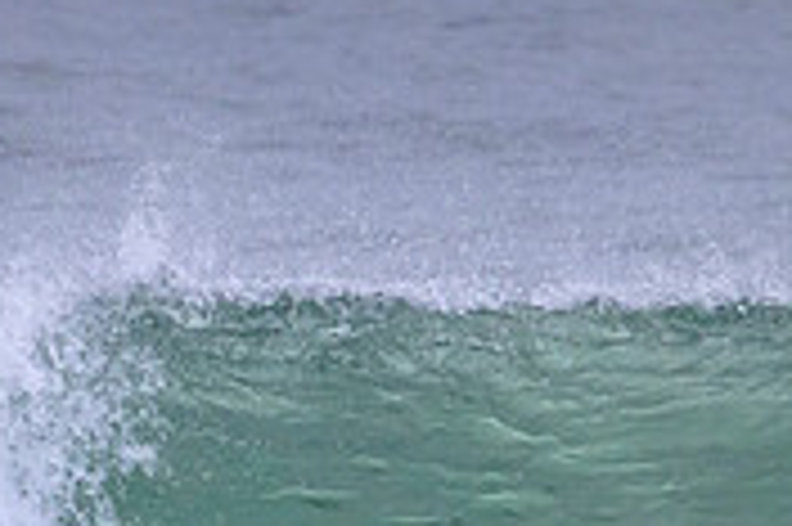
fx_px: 58069
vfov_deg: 0.5
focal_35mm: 2642
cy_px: 811
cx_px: 382
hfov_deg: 0.8
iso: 4000
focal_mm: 800
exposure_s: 1/2000
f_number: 11
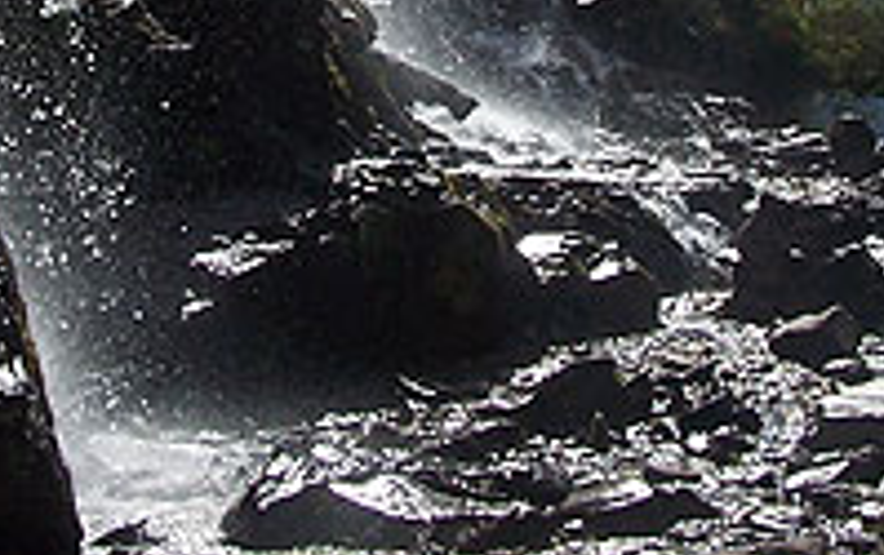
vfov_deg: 12.2
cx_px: 413
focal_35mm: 105
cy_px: -142
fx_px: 2533
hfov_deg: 19.8
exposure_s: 1/750
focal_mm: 6.3
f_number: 5.6
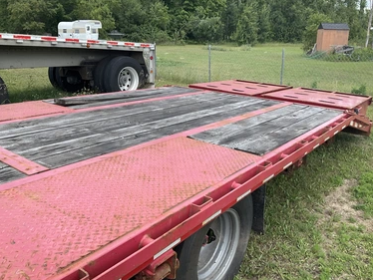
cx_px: 190
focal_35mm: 31
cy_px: 137
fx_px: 334
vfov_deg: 45.5
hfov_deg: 58.3
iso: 25
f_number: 1.8
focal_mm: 3
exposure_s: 1/599
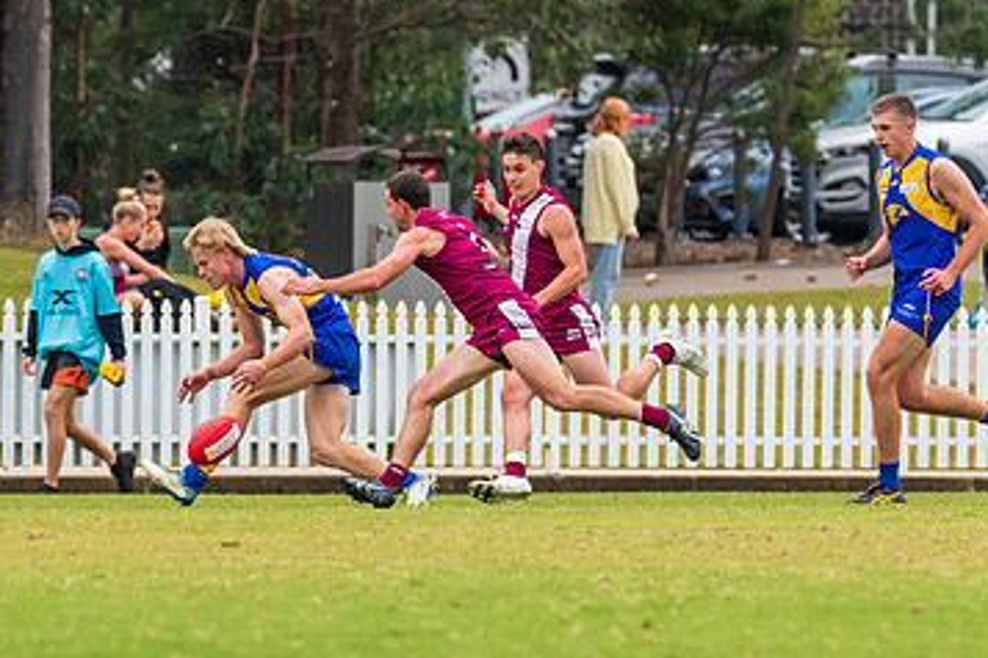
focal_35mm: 693
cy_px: 294
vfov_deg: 2.0
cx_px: 499
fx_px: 19018
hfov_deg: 3.0
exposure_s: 1/1250
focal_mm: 360
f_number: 8
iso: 1000
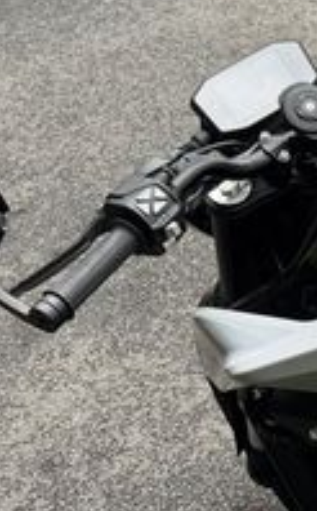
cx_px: 423
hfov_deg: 12.2
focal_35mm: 103
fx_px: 1430
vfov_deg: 20.2
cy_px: 222
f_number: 1.78
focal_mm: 6.76
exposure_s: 1/197
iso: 50
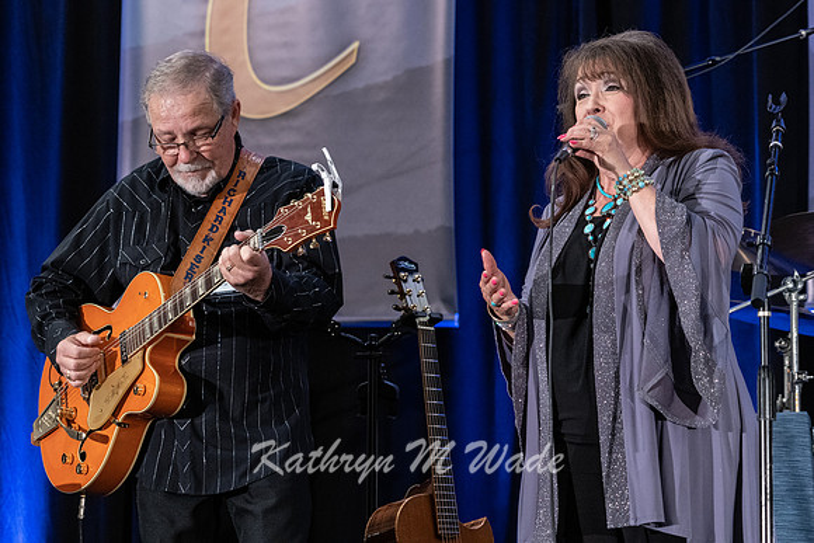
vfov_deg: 11.4
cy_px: 272
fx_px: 2714
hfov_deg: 17.1
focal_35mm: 120
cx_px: 407
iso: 6400
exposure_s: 1/160
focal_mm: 120
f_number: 6.3
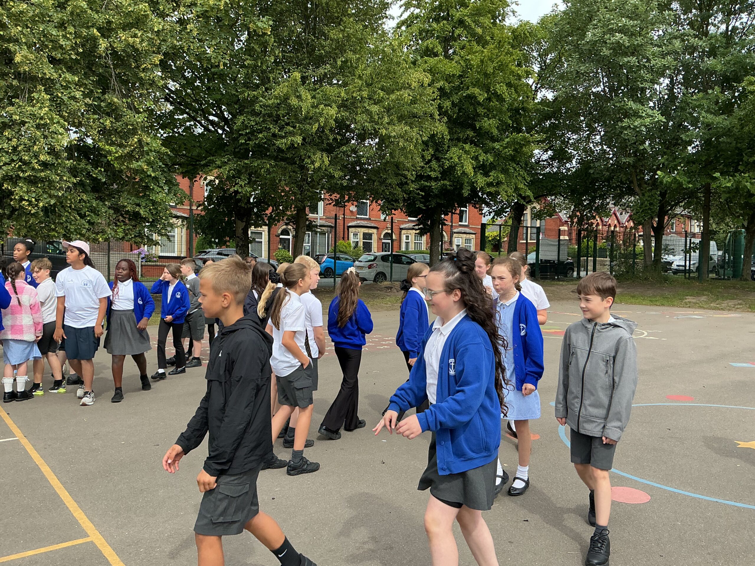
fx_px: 633
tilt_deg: -1.1
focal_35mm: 29
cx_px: 378
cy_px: 283
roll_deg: -0.6
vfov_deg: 48.2
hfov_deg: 61.7
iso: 25
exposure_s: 1/898
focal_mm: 3
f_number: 1.8
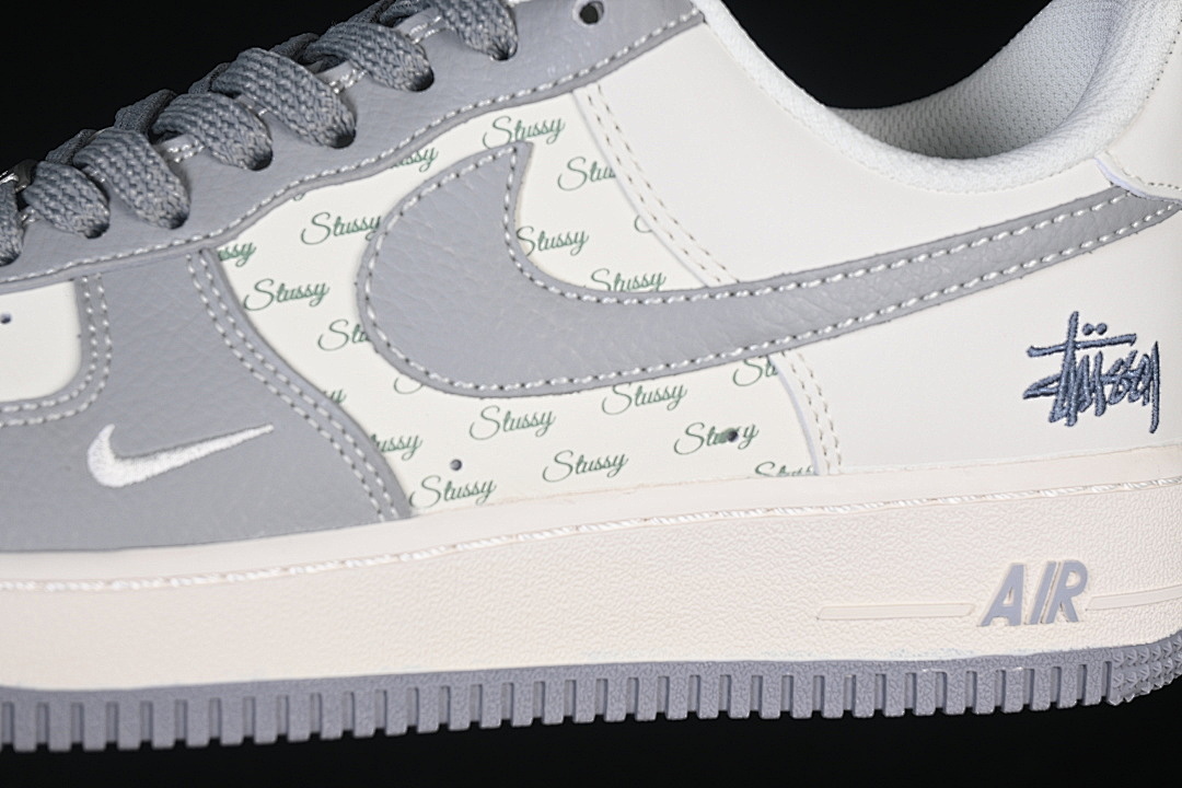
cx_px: 591
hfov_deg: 27.0
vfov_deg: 18.2
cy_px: 394
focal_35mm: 75
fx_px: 2462
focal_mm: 50
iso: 160
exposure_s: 1/80
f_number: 7.1
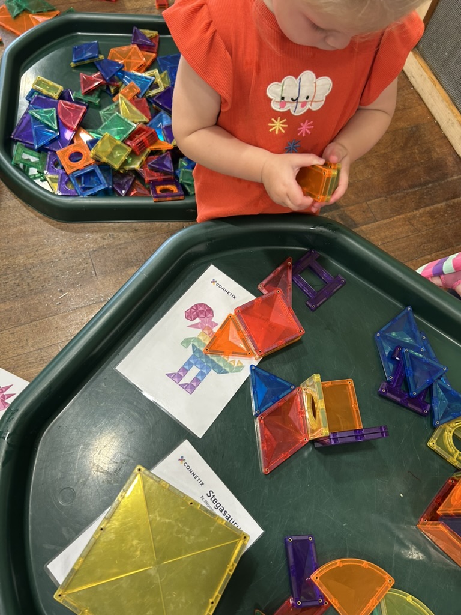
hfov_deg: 53.1
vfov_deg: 67.3
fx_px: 462
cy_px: 308
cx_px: 230
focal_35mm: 26
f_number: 1.5
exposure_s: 1/50
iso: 125
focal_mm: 5.7
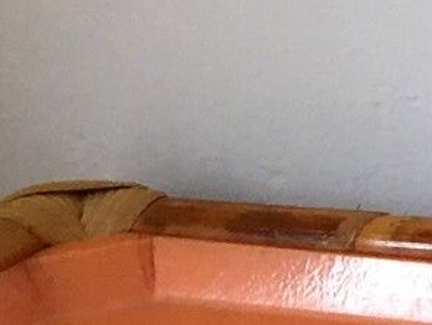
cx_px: 517
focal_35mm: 197
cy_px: 529
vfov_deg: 7.4
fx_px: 2461
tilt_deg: -24.9
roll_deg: +2.7
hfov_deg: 9.9
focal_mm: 4.15
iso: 64
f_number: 2.2
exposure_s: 1/33
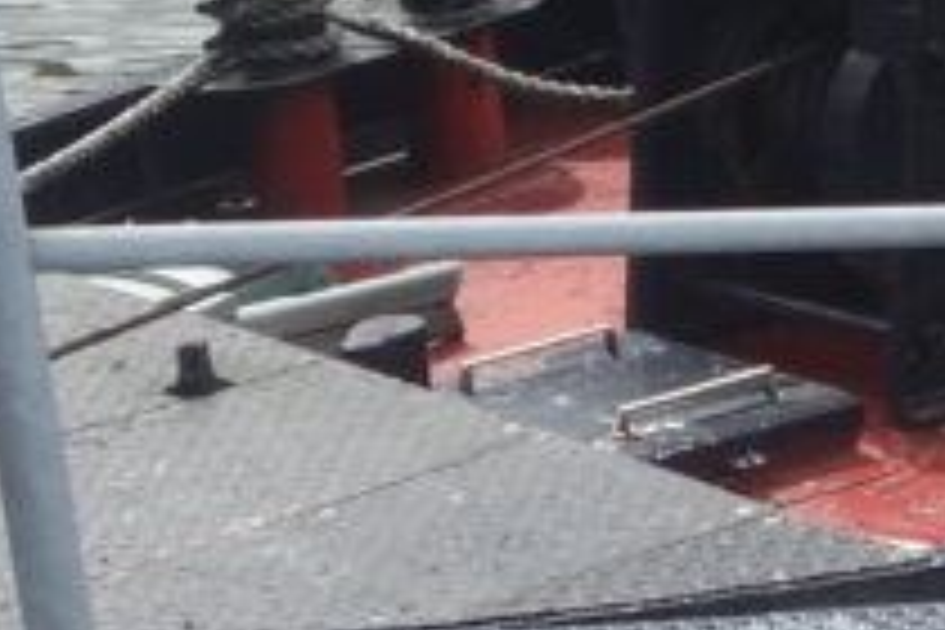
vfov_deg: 4.4
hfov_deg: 6.3
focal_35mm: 308
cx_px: 2601
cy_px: -310
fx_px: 8084
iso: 125
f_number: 5.6
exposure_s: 1/320
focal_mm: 14.75
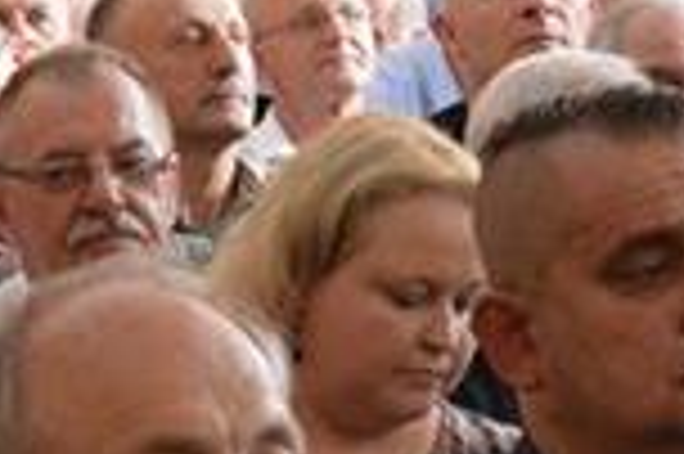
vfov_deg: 3.6
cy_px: 85
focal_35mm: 379
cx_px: -14
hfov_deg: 5.4
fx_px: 7199
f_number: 5.6
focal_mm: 55
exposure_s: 1/60
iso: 560
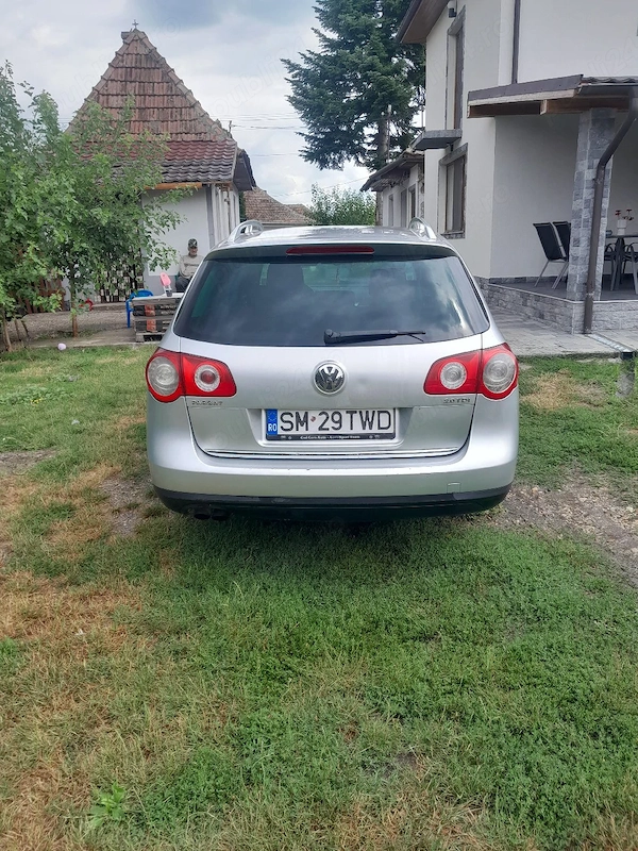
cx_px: 319
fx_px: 664
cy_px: 426
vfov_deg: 65.3
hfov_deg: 51.4
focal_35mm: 27
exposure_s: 1/161
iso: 40
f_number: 1.8
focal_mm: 4
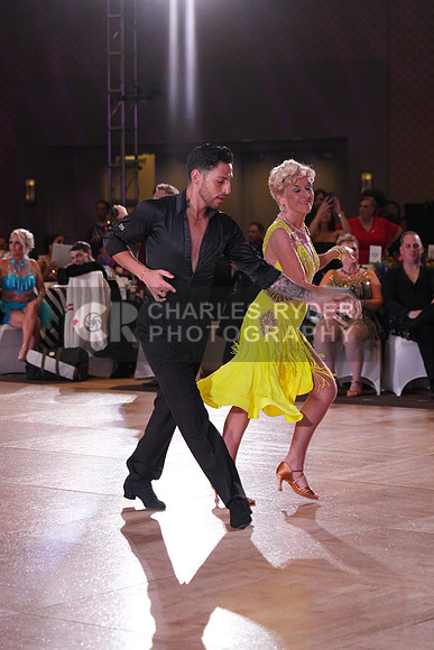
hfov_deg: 13.0
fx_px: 1897
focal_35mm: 105
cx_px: 217
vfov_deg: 19.5
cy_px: 325
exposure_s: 1/500
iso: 2500
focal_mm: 105
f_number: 4
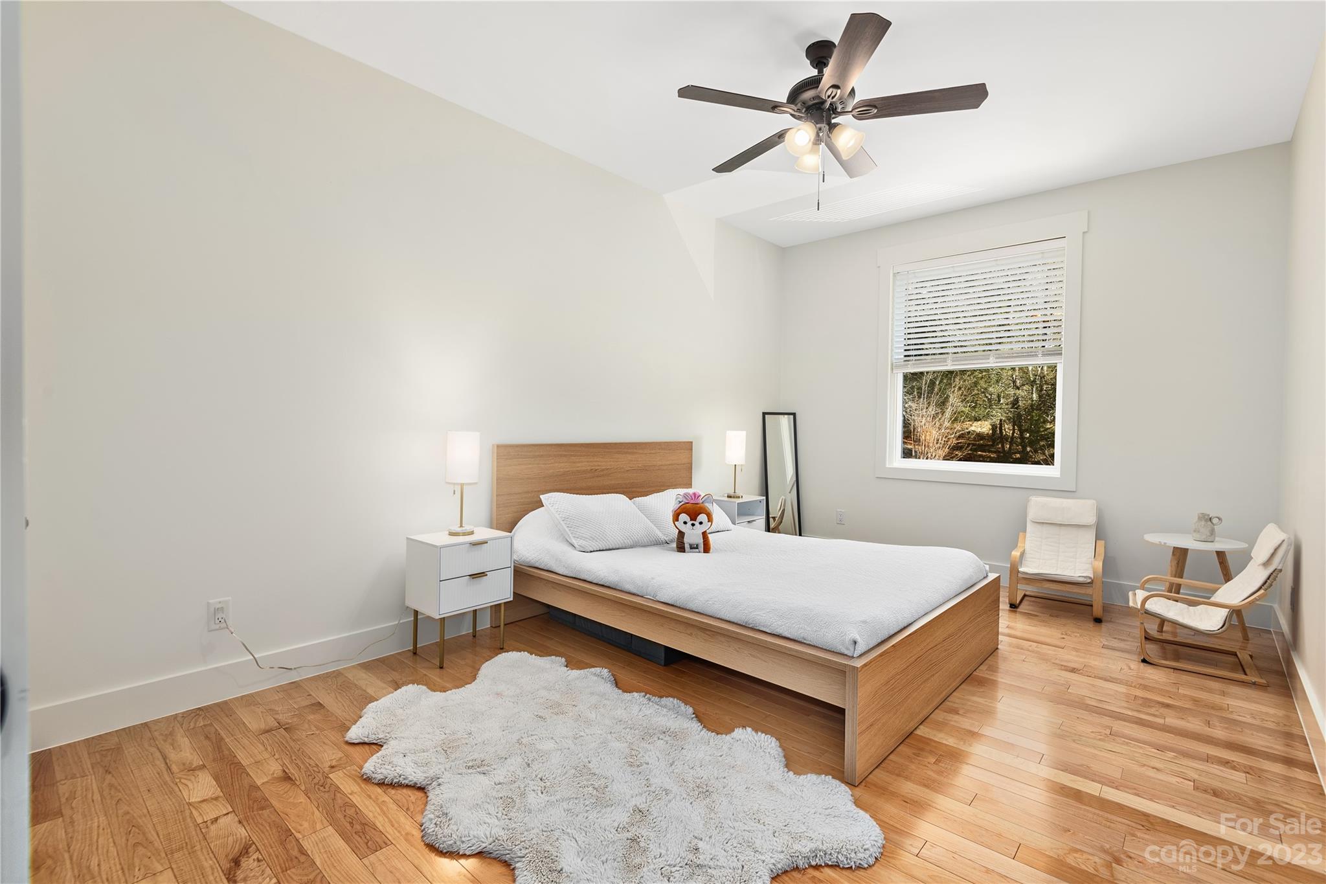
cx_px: 663
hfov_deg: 96.7
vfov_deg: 73.7
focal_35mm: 16
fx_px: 589
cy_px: 442
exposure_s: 1/2
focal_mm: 16
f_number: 8
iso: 100
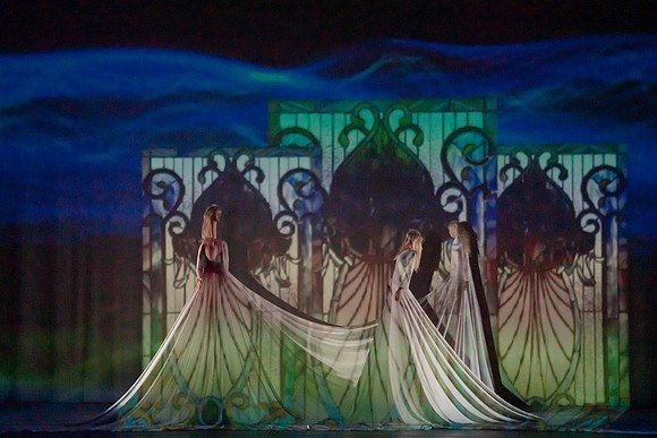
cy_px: 219
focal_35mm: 155
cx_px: 328
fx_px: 2826
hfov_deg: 13.3
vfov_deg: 8.9
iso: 6400
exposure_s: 1/320
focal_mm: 148
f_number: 5
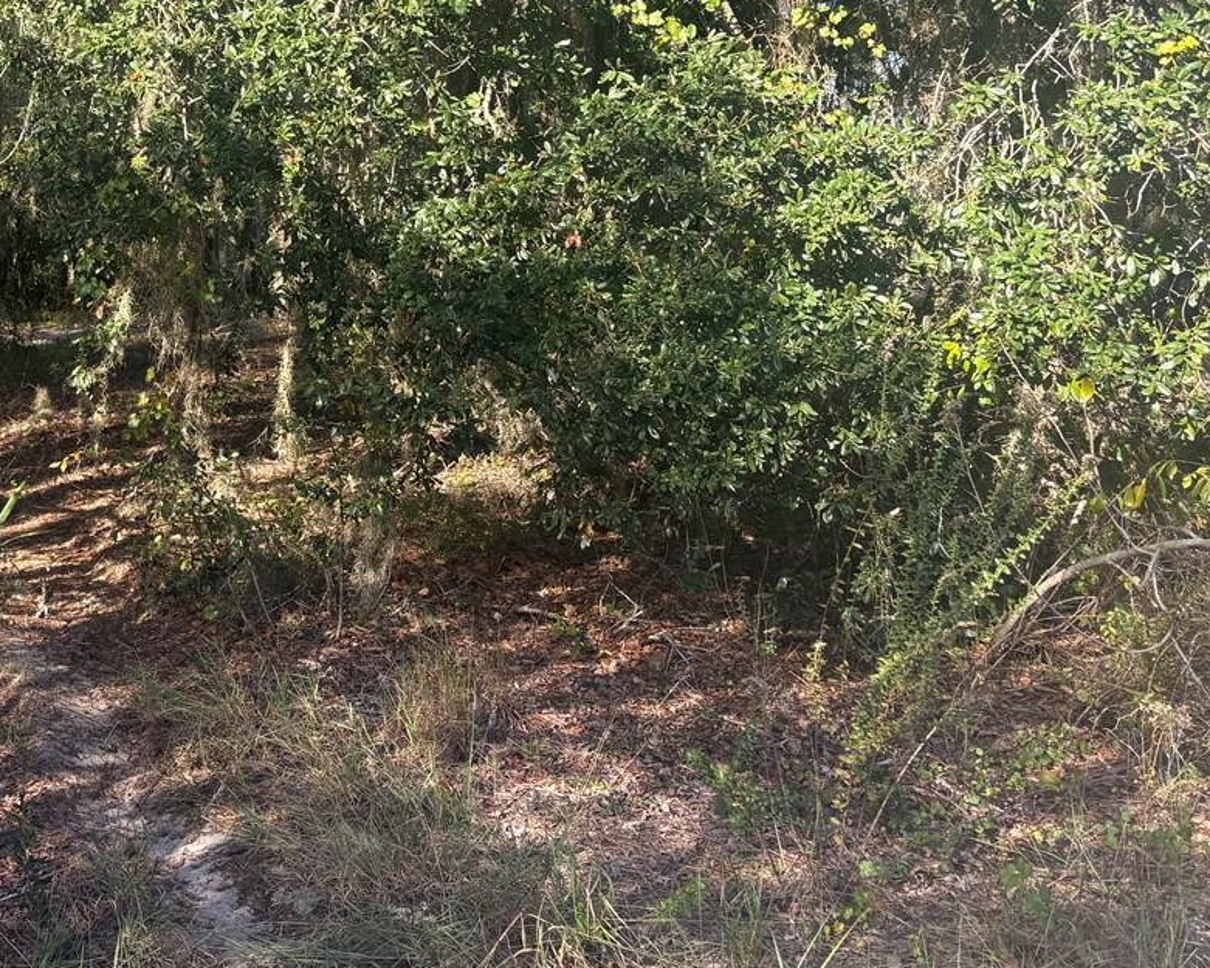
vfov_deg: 27.9
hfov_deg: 34.0
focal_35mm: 52
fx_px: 1862
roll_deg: -1.4
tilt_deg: +5.3
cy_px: 65
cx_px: 122
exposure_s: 1/581
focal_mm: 5.96
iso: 50
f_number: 1.6
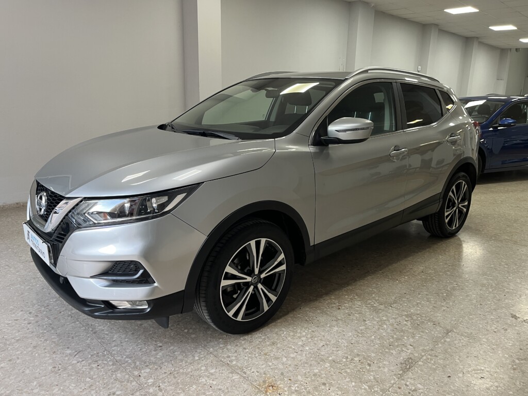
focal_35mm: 26
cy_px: 198
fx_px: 397
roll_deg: -1.0
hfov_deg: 67.3
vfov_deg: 53.1
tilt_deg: -13.6
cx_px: 264
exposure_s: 1/50
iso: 100
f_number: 1.6
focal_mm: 5.1
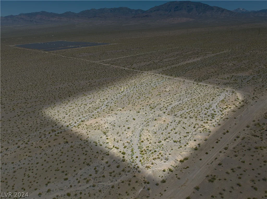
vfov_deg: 56.7
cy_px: 100
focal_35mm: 24
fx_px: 185
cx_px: 134
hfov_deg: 71.6
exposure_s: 1/640
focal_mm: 12.29
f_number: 2.8
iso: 100
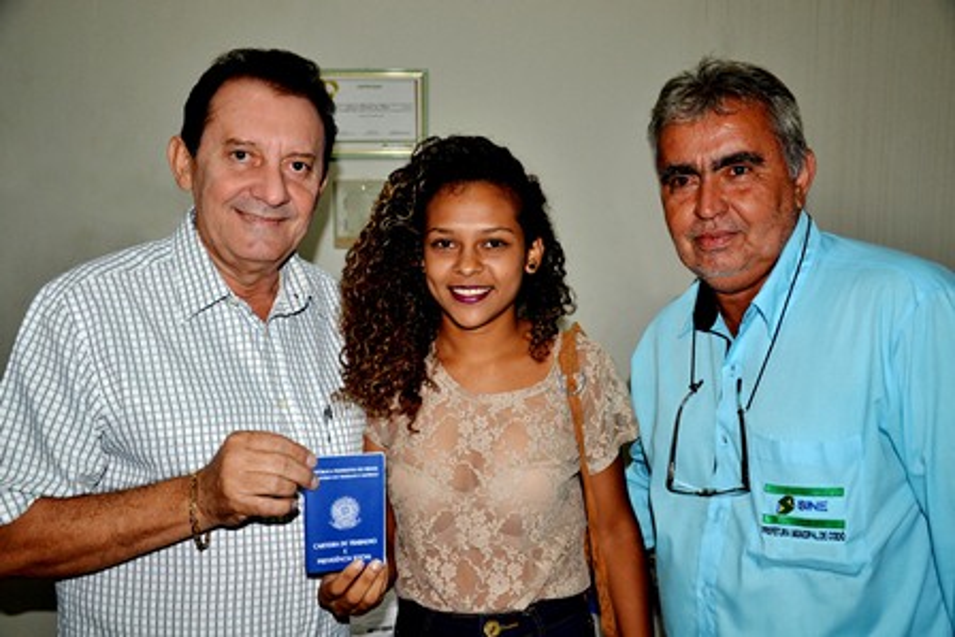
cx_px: 478
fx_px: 955
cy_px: 318
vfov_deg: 36.9
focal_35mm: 36
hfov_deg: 53.1
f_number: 4
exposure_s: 1/60
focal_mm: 24
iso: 400
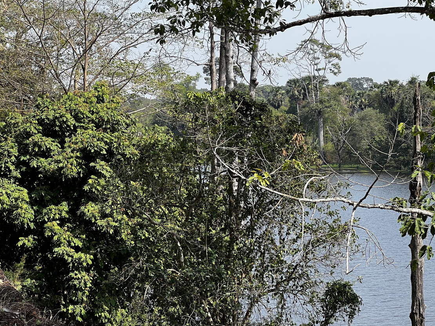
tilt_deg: -1.8
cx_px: 226
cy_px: 181
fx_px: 1395
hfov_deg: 17.7
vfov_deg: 13.3
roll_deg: +1.0
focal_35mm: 111
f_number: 2.8
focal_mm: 9
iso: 32
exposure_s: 1/442
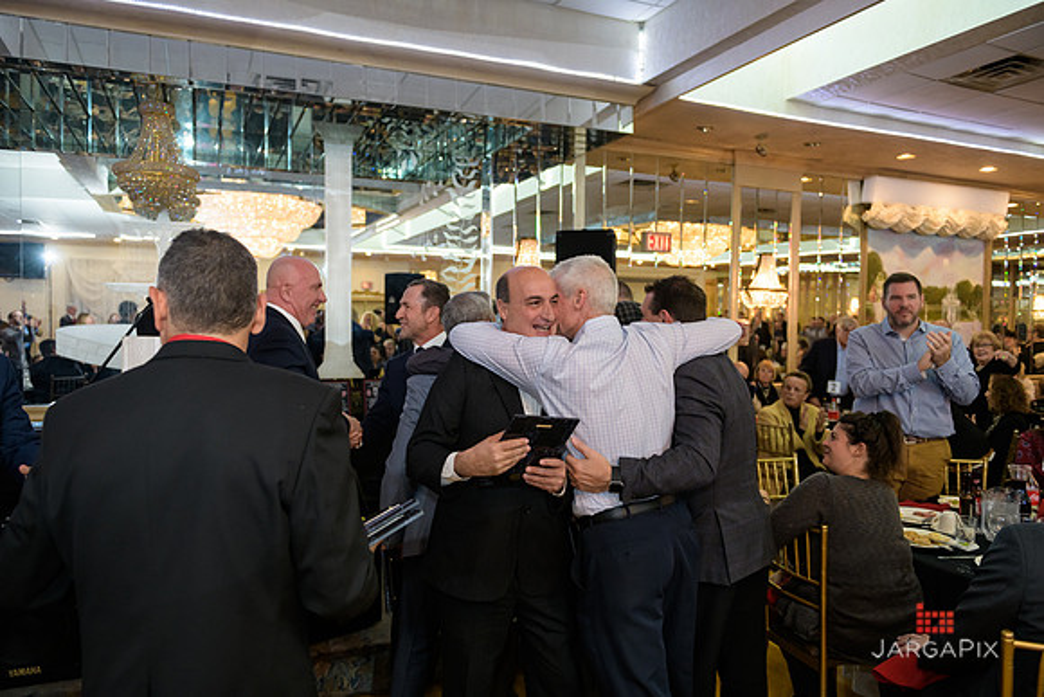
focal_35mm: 24
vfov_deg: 53.2
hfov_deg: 73.7
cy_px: 348
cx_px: 522
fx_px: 696
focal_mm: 24
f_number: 3.2
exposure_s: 1/125
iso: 1000
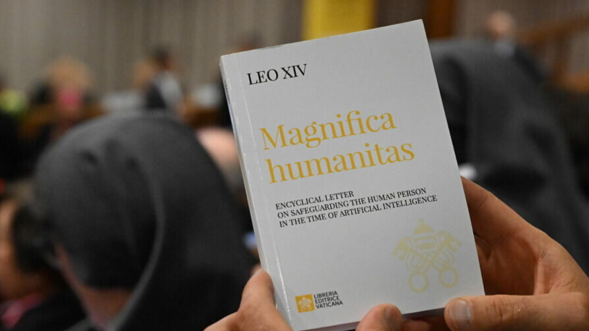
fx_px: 1171
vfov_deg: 16.1
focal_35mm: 75
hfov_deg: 28.2
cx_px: 296
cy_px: 178
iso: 8000
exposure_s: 1/160
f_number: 5.6
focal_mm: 71
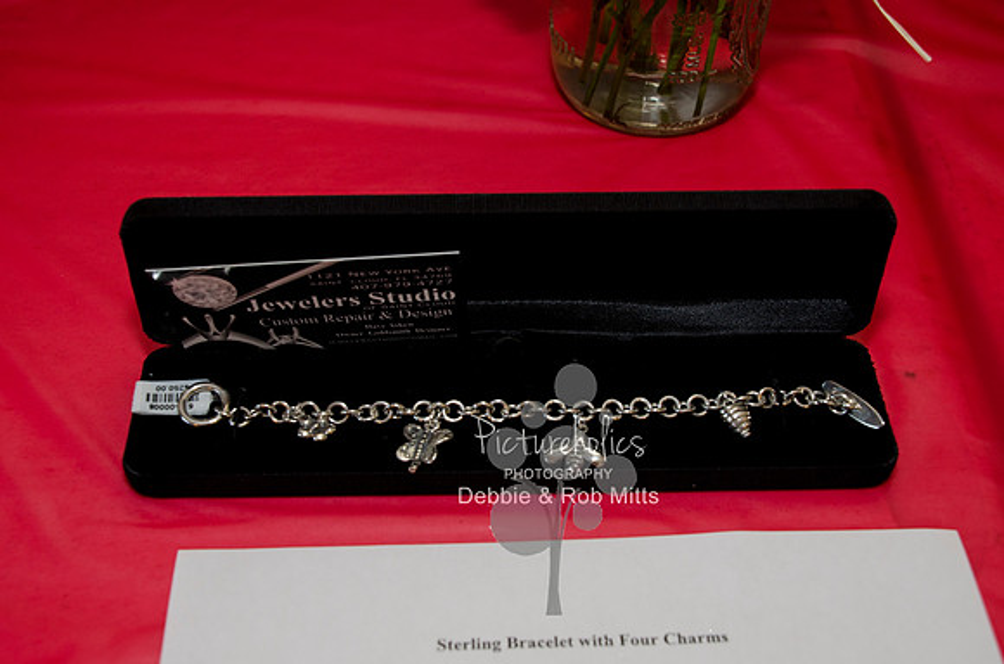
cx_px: 502
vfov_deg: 27.9
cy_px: 332
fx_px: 1336
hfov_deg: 41.2
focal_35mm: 48
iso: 400
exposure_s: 1/60
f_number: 5.6
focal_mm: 32
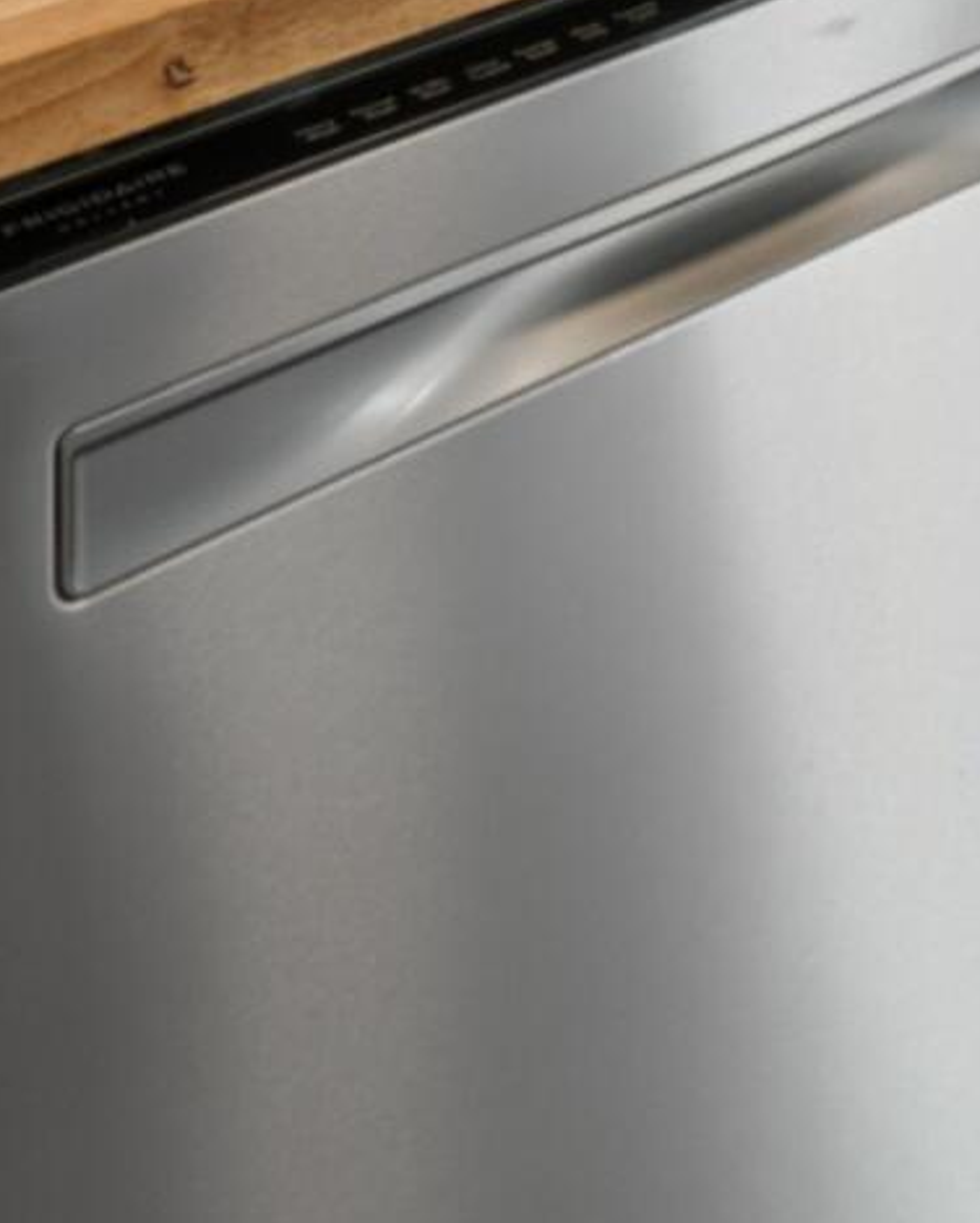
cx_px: 1553
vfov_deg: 17.4
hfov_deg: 17.3
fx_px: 2824
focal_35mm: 78
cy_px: -1245
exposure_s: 1/10
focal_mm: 13
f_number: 8
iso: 400
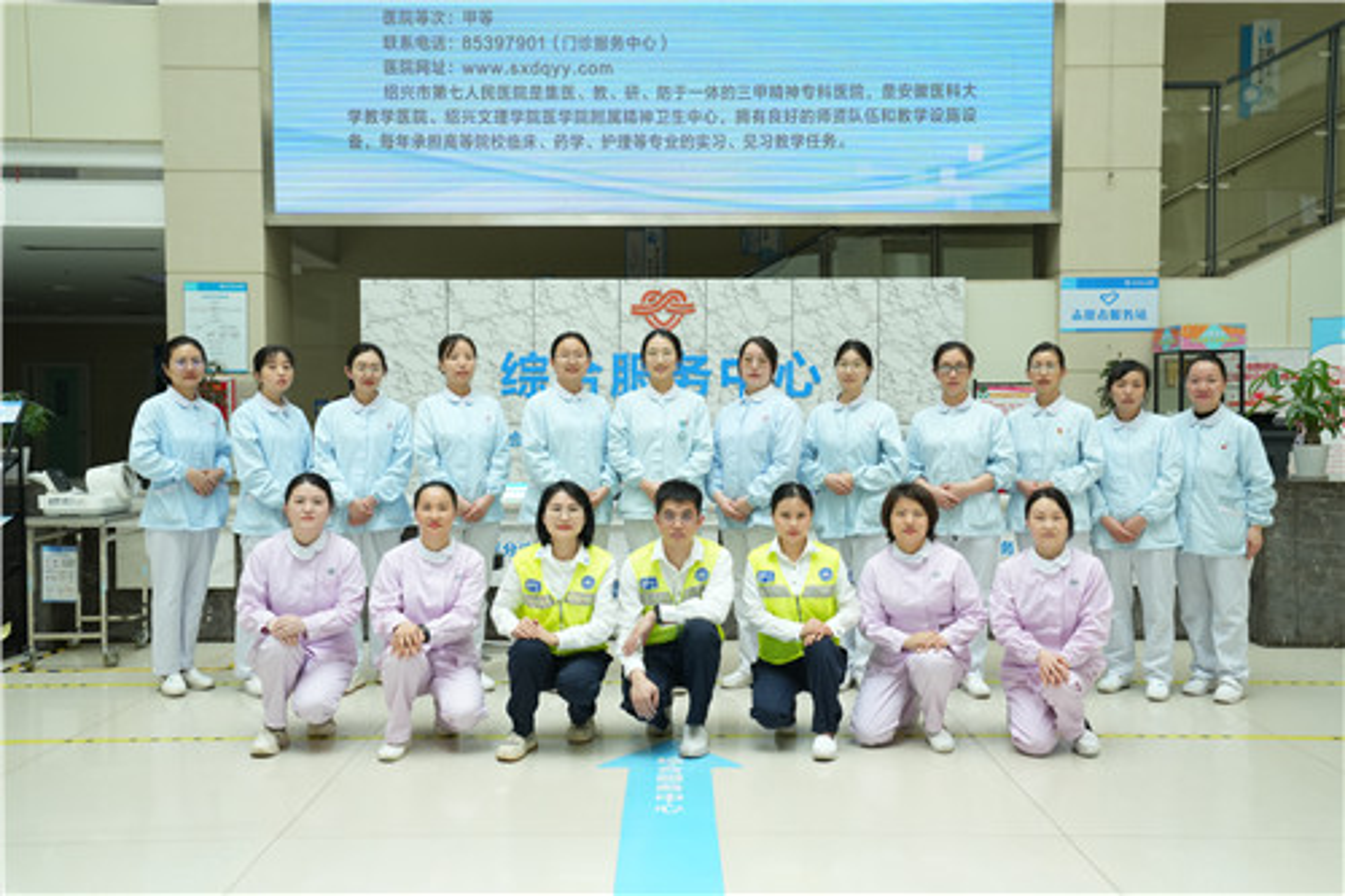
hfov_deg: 55.8
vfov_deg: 38.9
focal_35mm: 34
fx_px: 1270
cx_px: 672
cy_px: 448
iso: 1250
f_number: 8
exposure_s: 1/200
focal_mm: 34
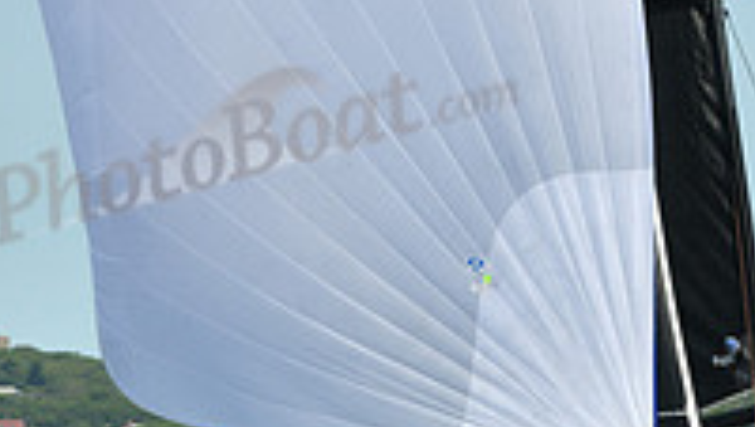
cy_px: 289
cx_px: 717
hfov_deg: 3.6
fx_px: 12165
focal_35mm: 607
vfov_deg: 2.0
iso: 320
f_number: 9
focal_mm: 200
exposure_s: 1/1250
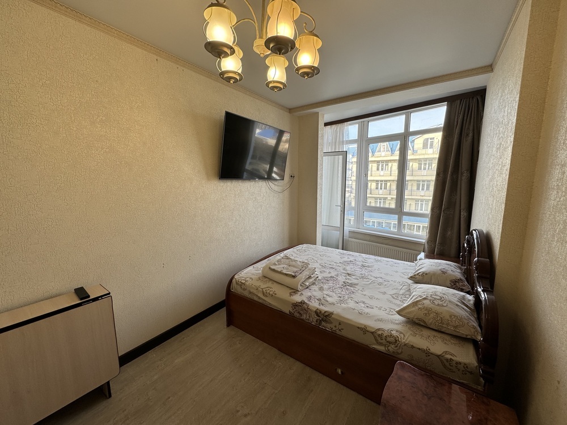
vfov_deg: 85.7
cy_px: 212
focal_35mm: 14
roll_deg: +0.2
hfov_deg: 102.1
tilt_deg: -7.6
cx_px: 284
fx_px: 229
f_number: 2.2
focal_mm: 2.22
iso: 40
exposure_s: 1/158
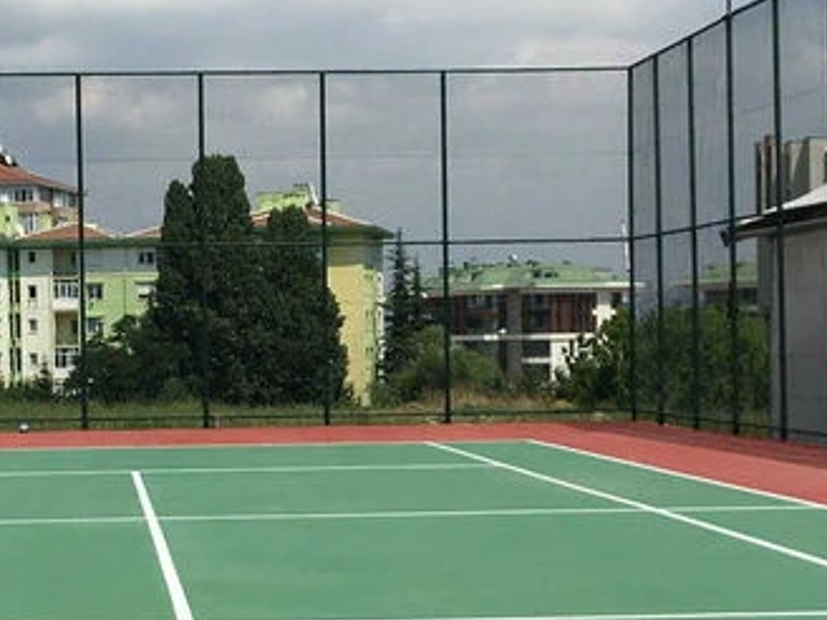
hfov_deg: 21.8
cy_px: 393
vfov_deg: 16.6
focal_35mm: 89
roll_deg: -0.1
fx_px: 2126
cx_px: 212
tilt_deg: +0.1
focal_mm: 4.15
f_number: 2.2
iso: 25
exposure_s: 1/2747
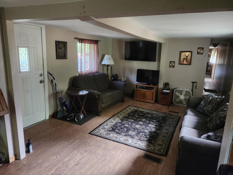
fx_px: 155
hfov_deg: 73.9
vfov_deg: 58.9
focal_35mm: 23
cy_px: 88
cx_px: 116
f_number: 1.8
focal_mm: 5.54
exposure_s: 1/24
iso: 1000
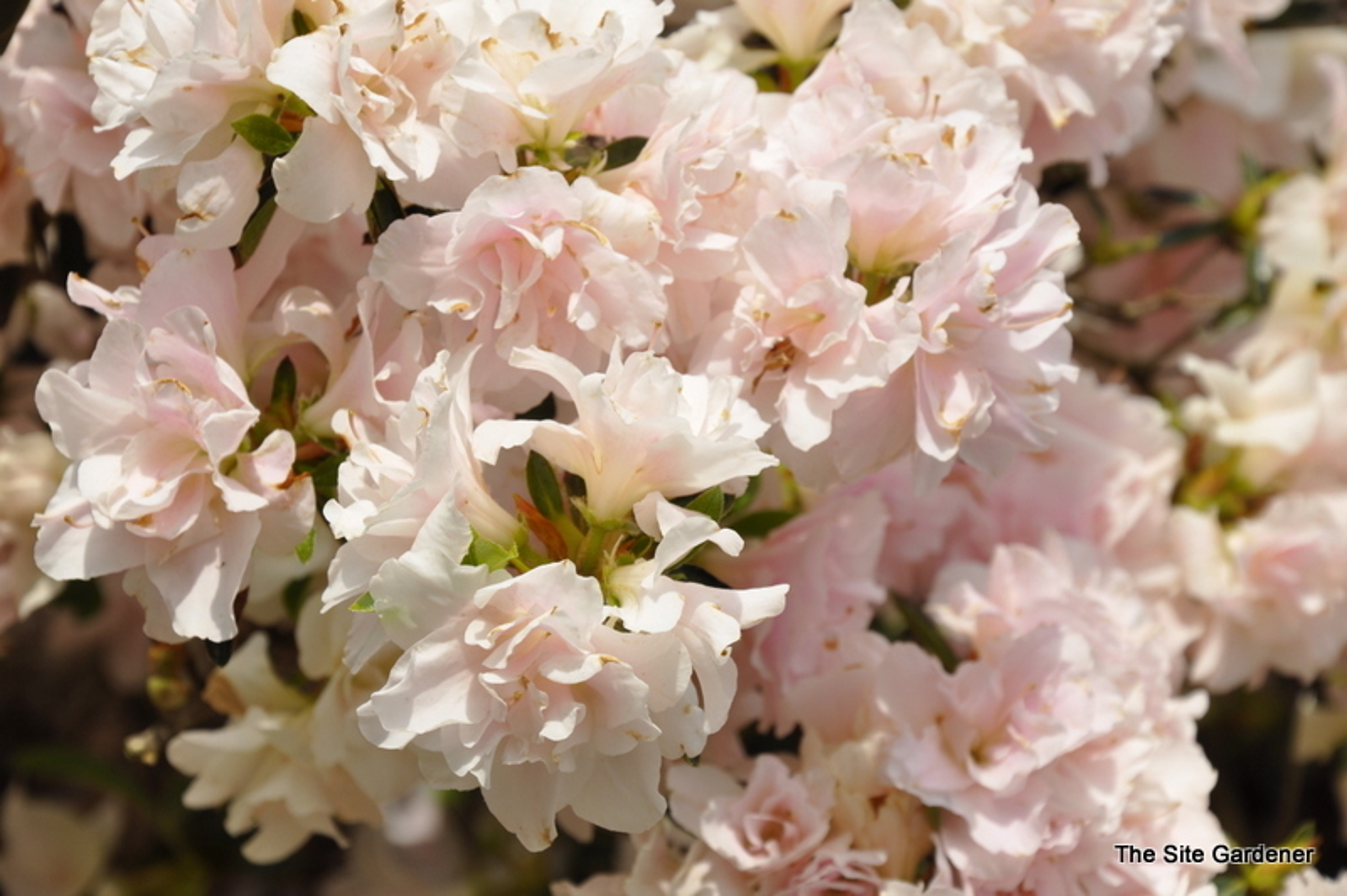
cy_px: 448
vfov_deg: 8.7
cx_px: 674
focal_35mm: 158
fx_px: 5888
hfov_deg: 13.1
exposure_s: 1/500
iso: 200
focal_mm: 105
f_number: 11
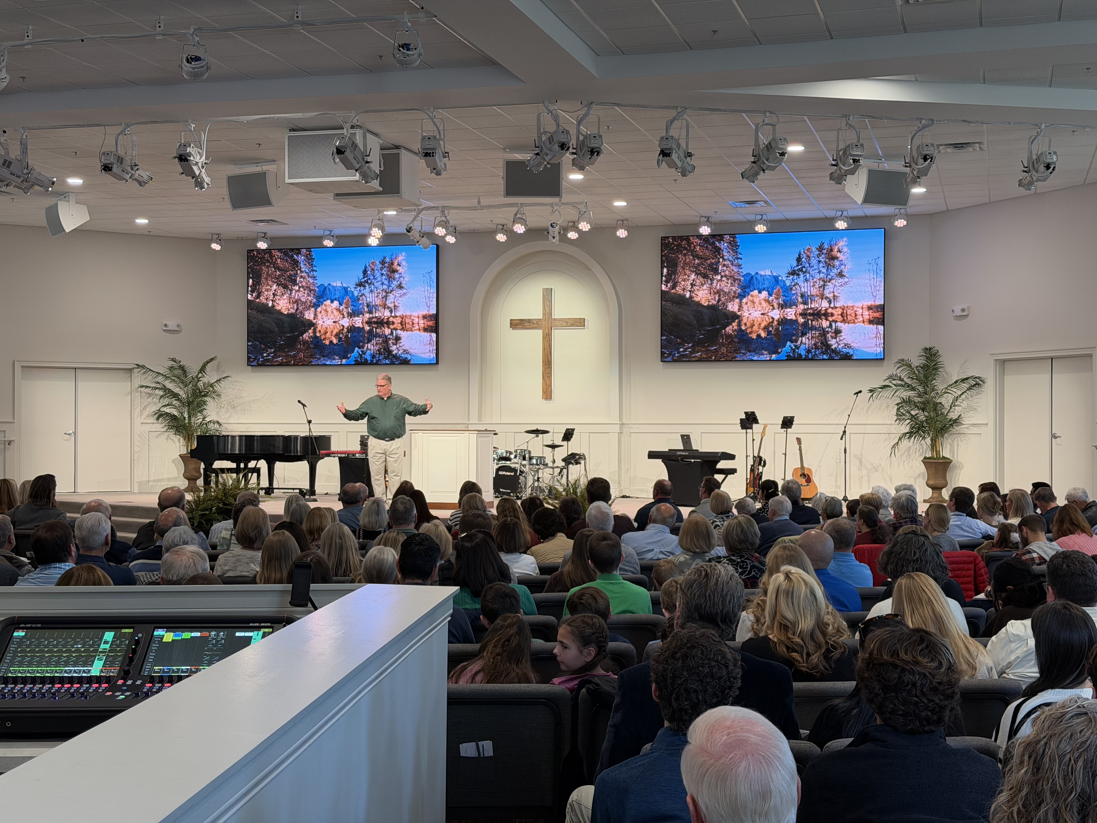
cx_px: 548
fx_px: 1521
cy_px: 412
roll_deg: +0.3
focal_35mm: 48
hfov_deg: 39.7
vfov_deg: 30.3
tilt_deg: +0.6
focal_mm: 6.76
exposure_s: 1/100
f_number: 1.78
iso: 80
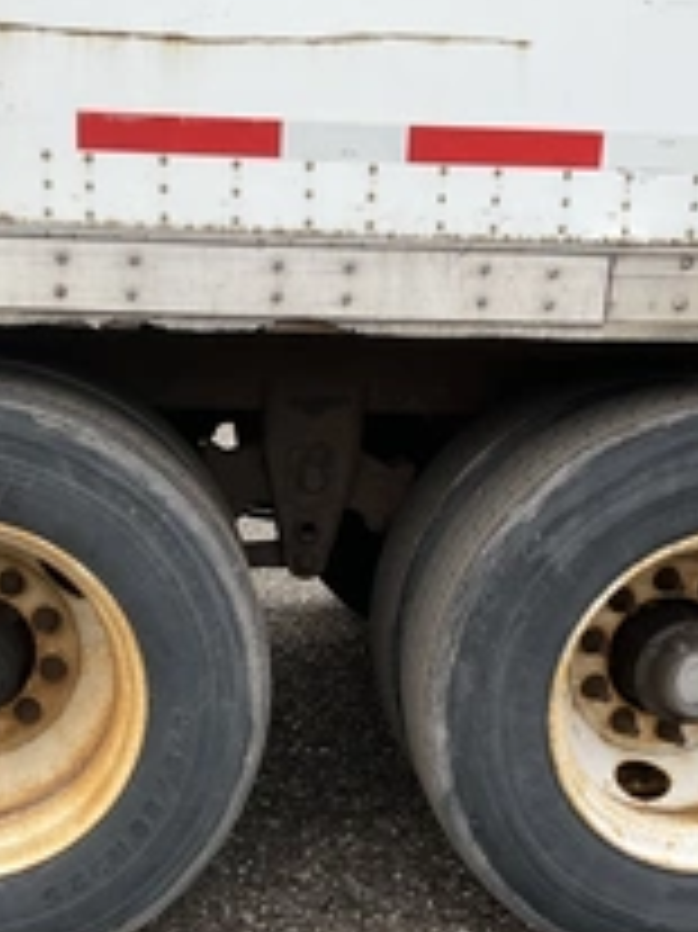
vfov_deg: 34.1
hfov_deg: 26.1
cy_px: 621
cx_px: 306
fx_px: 1507
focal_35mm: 56
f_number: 1.8
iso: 25
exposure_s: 1/383
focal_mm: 3
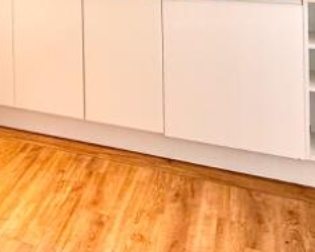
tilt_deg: -1.5
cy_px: -98
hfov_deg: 29.3
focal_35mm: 59
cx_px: -19
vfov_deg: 22.4
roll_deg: +1.5
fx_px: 550
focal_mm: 2.22
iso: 125
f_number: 2.2
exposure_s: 1/100
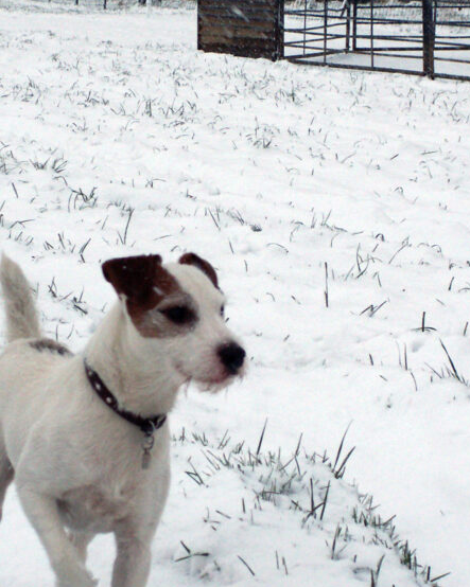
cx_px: 170
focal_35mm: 166
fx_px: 2887
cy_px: 327
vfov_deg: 11.6
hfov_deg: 9.3
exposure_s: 1/200
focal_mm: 15.43
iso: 50
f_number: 4.5
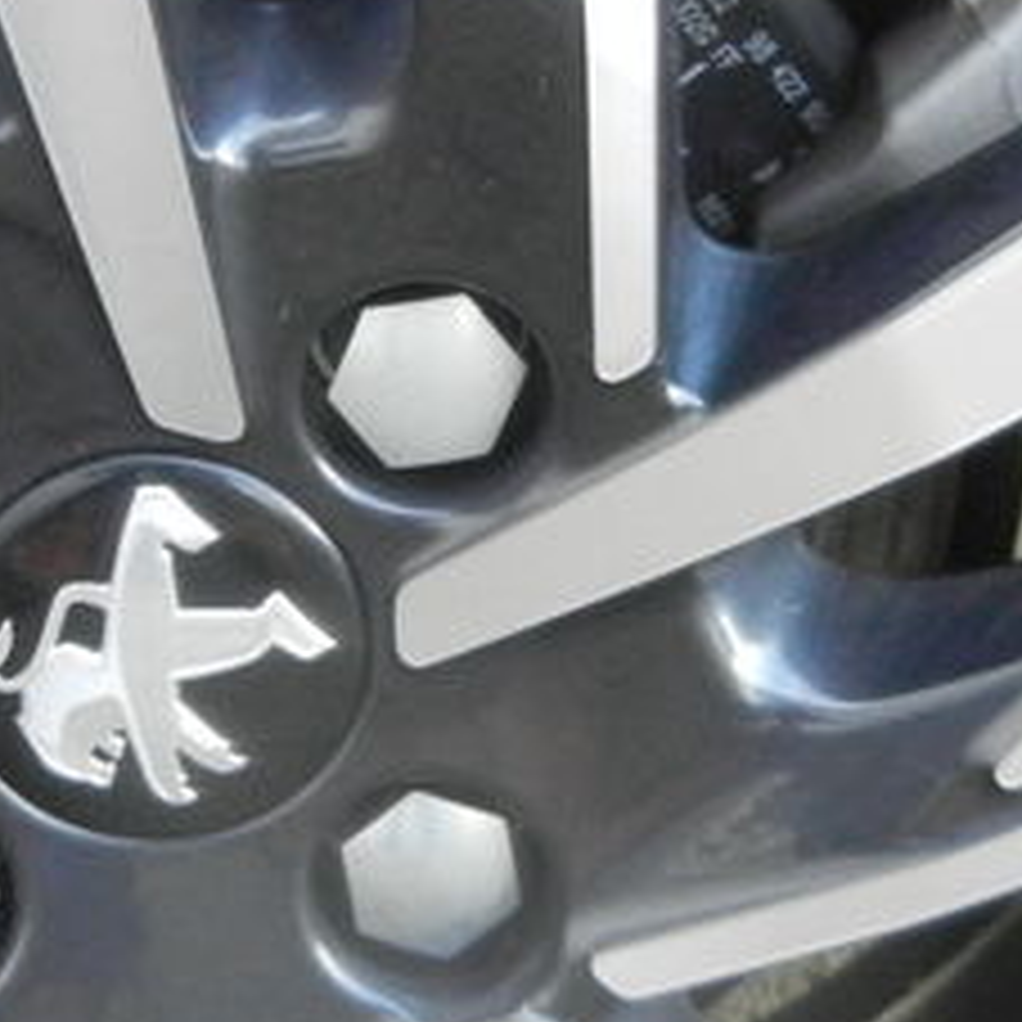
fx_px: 3908
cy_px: 468
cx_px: 180
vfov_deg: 14.9
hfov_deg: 14.8
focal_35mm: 117
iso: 640
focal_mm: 5.4
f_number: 3.5
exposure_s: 1/62.7
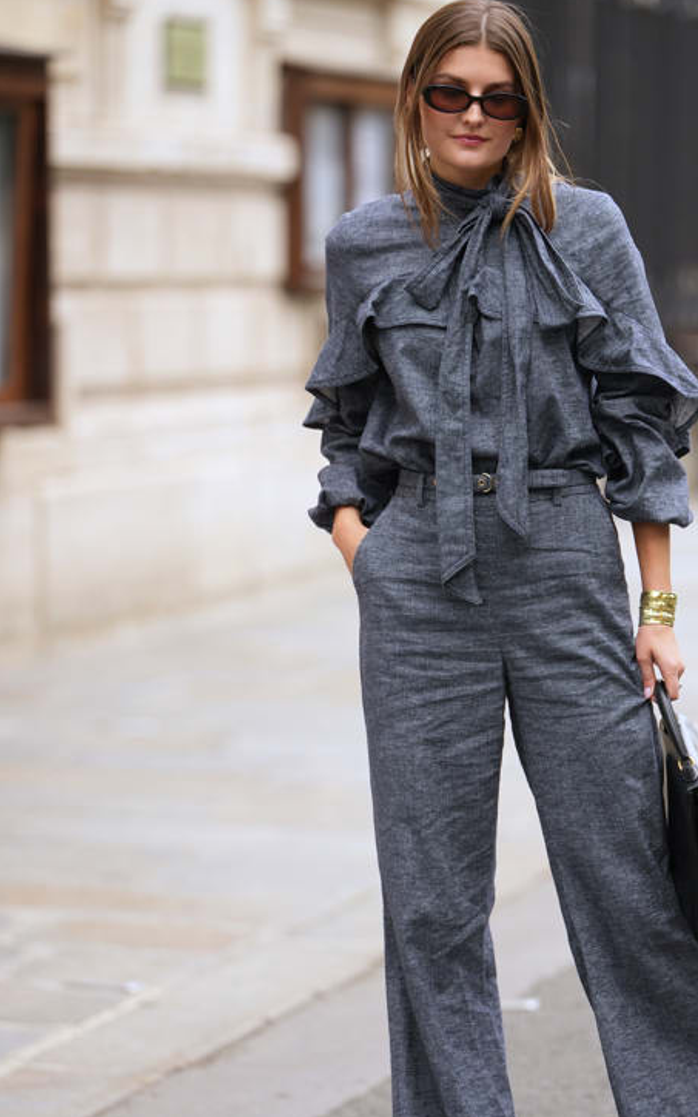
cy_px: 605
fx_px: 5358
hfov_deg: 7.4
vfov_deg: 11.9
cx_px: 479
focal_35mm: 176
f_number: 2
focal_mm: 121
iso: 250
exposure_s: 1/1000
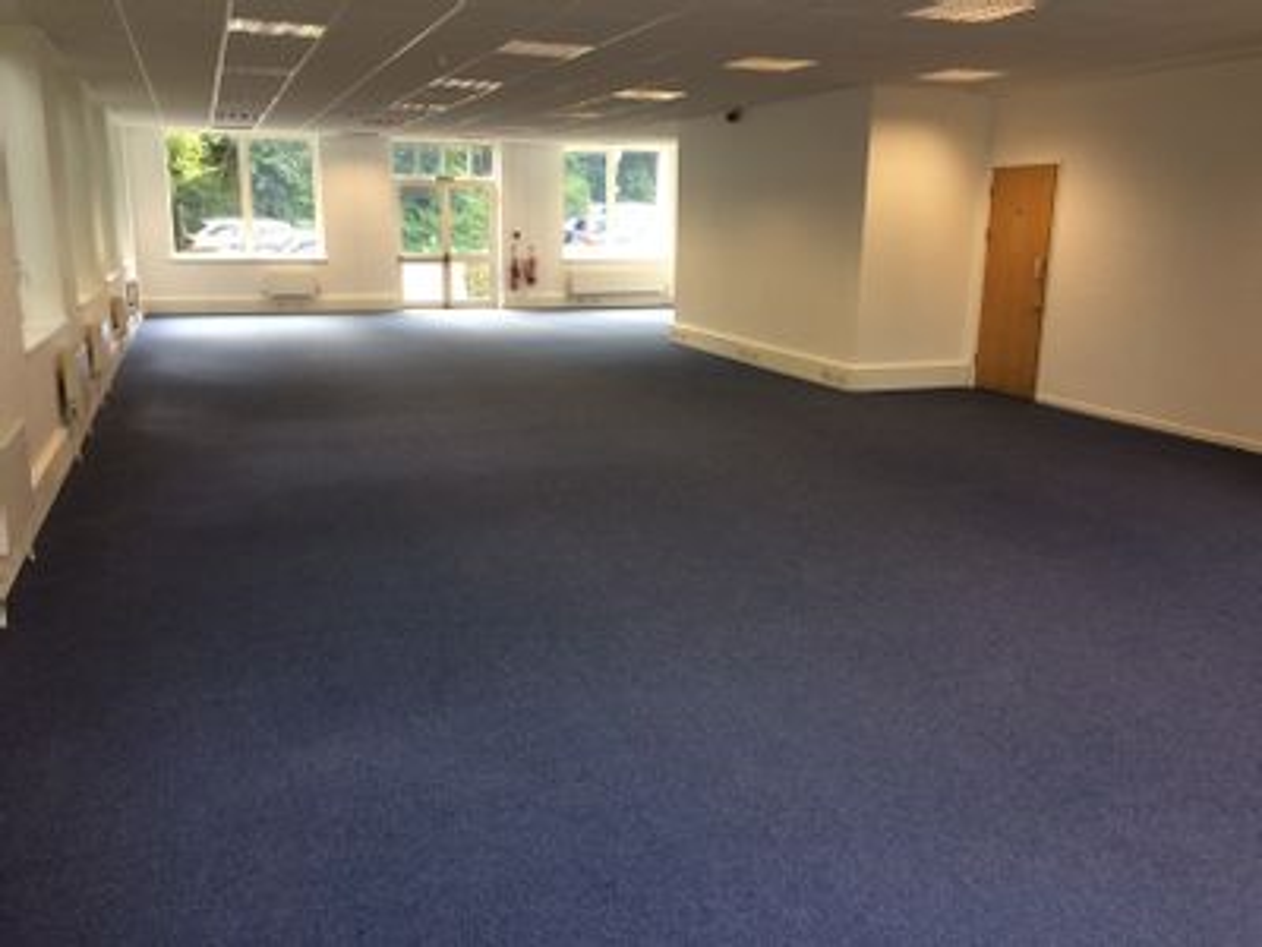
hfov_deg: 61.7
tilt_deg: -13.2
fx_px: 1057
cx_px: 631
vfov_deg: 48.2
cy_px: 474
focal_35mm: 29
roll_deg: -0.3
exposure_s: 1/33
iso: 40
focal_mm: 4.15
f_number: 2.2
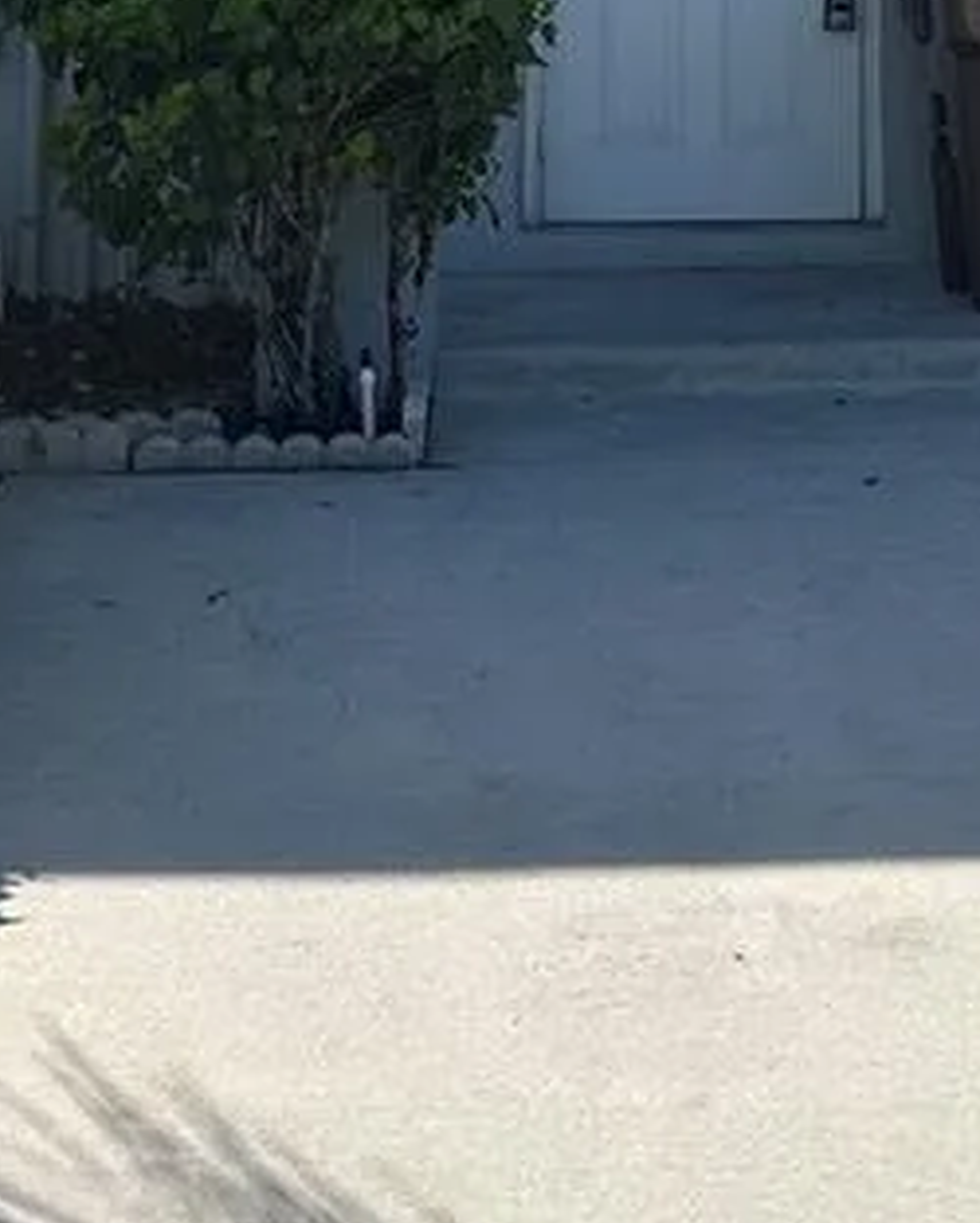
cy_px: -564
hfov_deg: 17.0
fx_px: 3260
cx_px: 776
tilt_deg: +8.5
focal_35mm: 90
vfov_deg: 18.9
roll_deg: +0.1
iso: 80
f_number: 1.78
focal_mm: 6.86
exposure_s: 1/4016
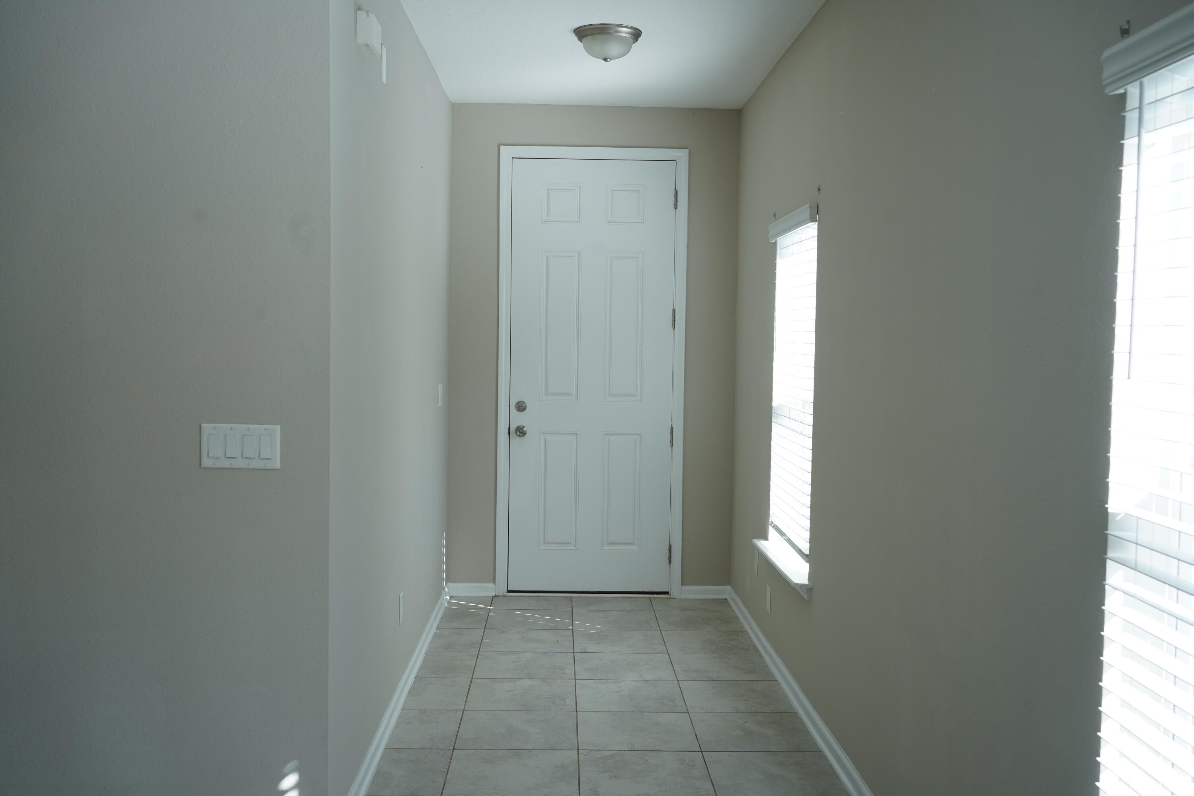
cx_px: 597
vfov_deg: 37.9
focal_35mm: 35
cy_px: 398
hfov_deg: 54.4
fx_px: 1161
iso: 320
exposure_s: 1/60
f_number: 7.1
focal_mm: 35
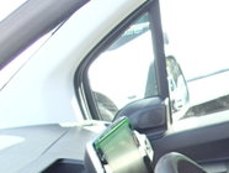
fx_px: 676
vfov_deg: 13.4
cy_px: 283
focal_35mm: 102
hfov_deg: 17.8
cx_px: 310
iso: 100
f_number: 2.8
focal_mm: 4.5
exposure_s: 1/60
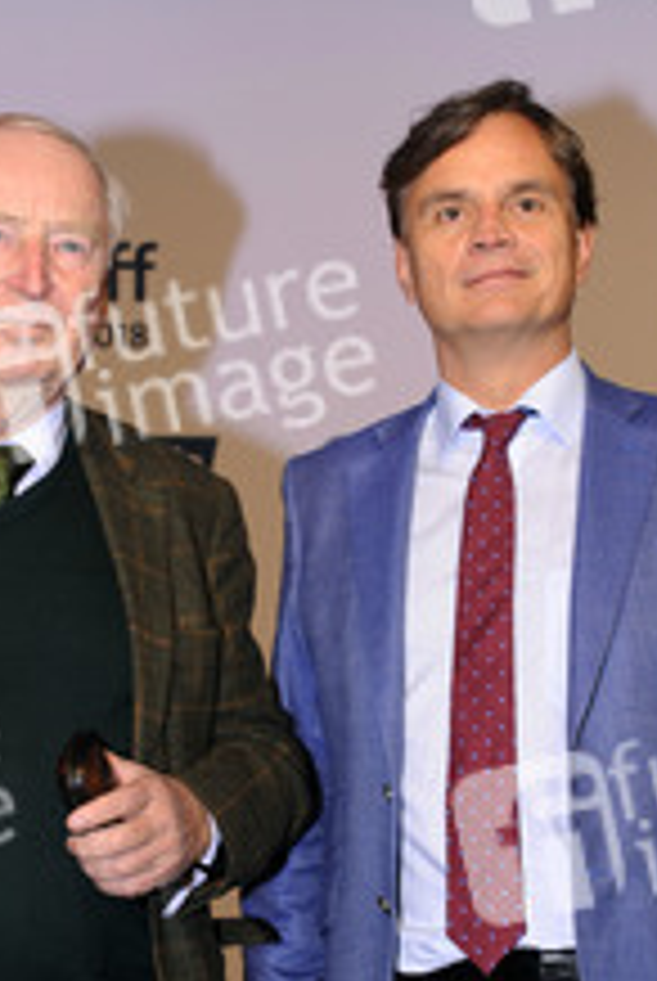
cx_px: 277
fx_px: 2401
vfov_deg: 23.1
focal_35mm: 88
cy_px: 594
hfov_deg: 15.6
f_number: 4
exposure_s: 1/250
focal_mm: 48
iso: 800
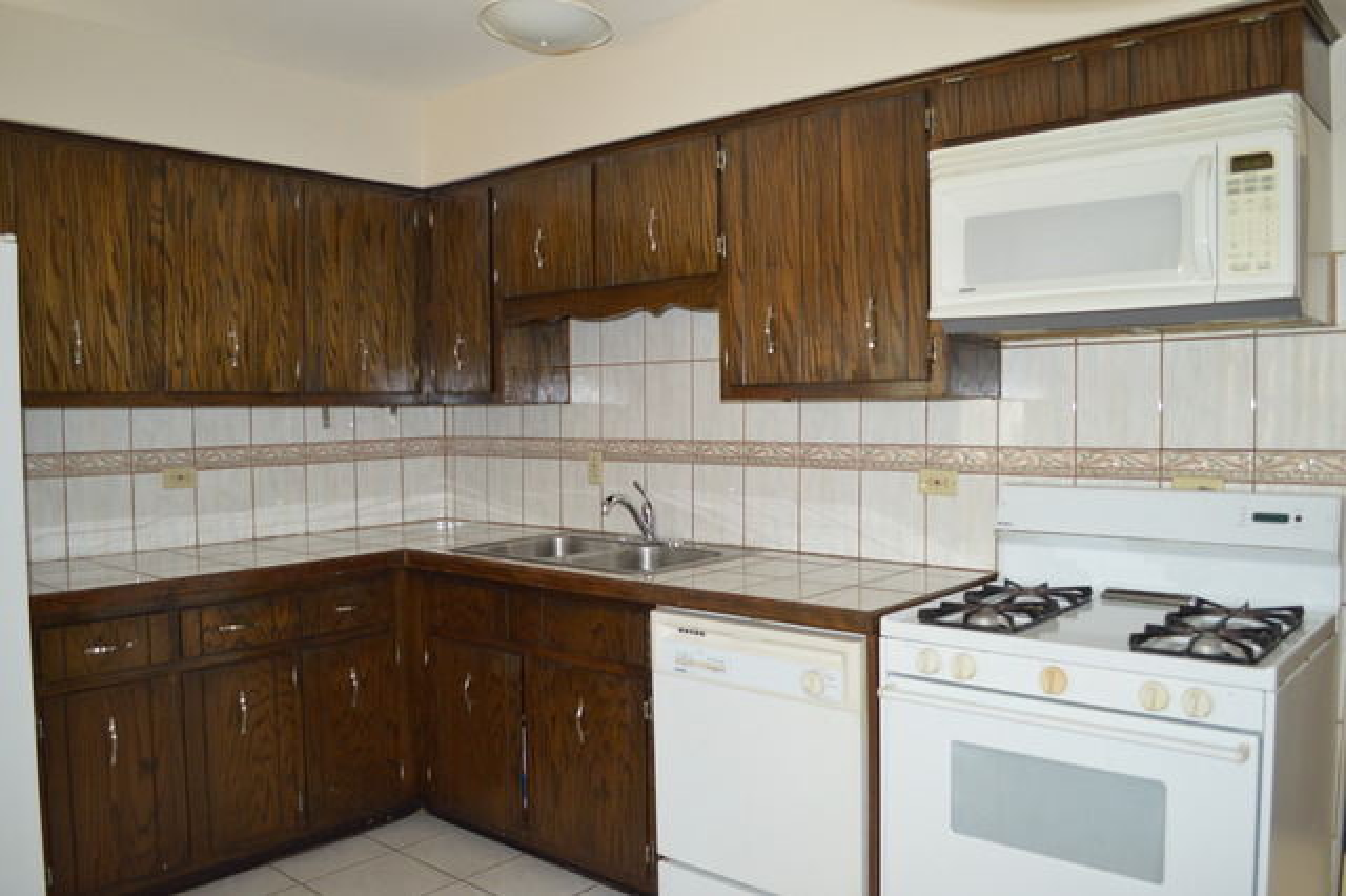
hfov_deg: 67.4
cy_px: 448
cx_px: 673
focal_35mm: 27
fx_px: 1009
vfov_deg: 47.9
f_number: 3.5
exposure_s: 1/60
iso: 720
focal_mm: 18
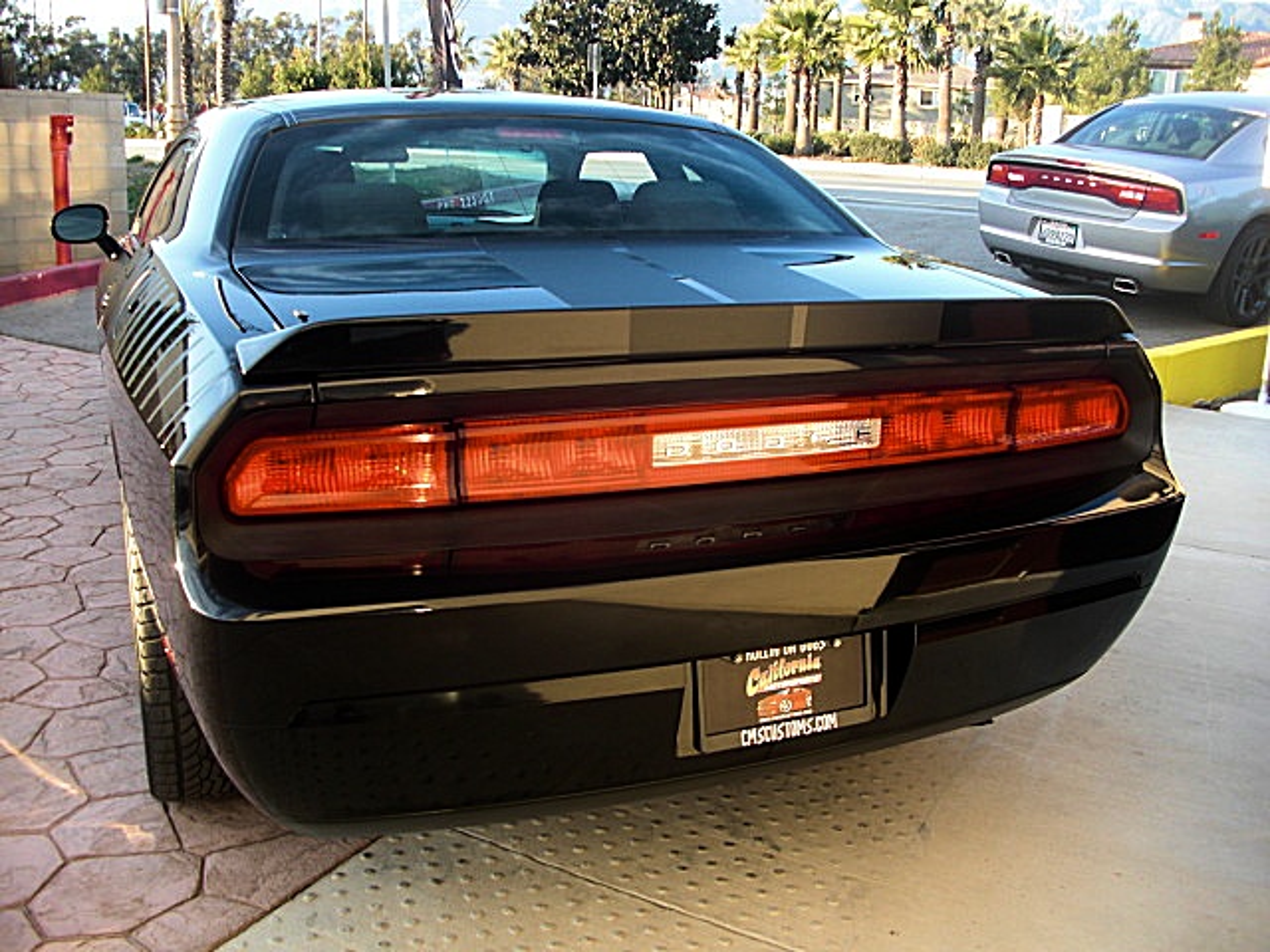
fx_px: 1321
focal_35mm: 36
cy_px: 476
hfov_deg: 51.4
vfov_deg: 39.7
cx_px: 635
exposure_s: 1/80
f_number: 2.8
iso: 50
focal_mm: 6.3
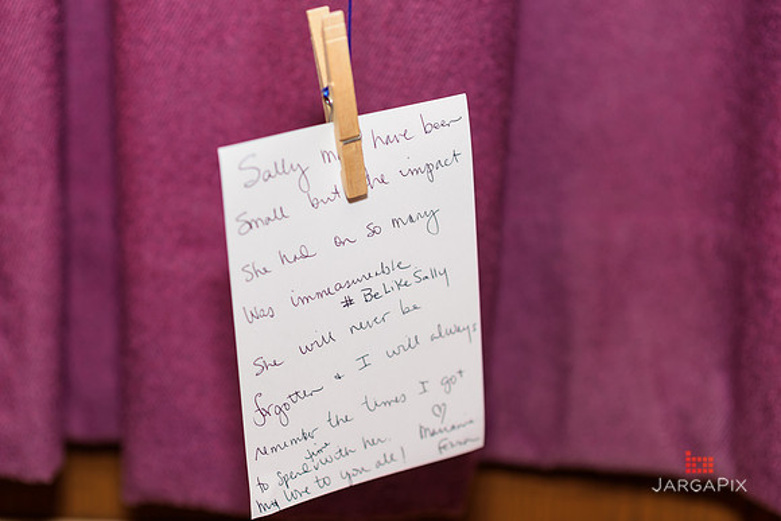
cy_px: 260
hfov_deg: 23.9
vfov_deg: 16.1
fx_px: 1844
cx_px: 390
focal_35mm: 85
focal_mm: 85
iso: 160
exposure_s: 1/125
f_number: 2.2
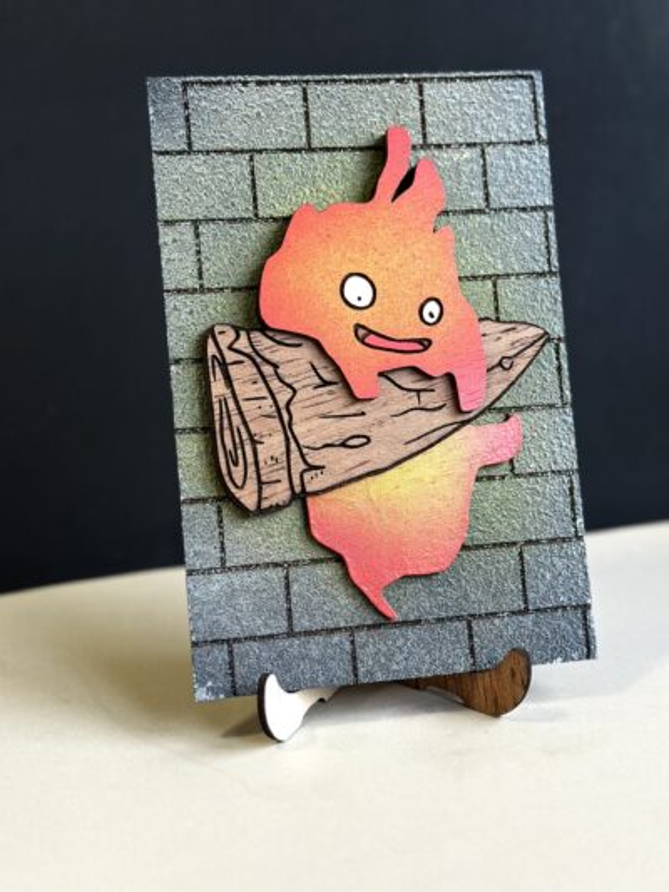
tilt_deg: -15.8
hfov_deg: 30.3
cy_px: 446
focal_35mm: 48
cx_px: 334
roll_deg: +2.5
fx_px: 1236
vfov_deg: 39.6
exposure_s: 1/100
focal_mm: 6.86
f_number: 1.78
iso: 80
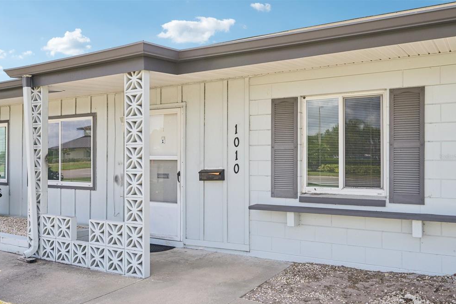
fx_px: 393
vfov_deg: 42.3
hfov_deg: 60.3
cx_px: 230
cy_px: 157
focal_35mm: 31
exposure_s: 1/640
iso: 400
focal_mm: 30
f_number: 8
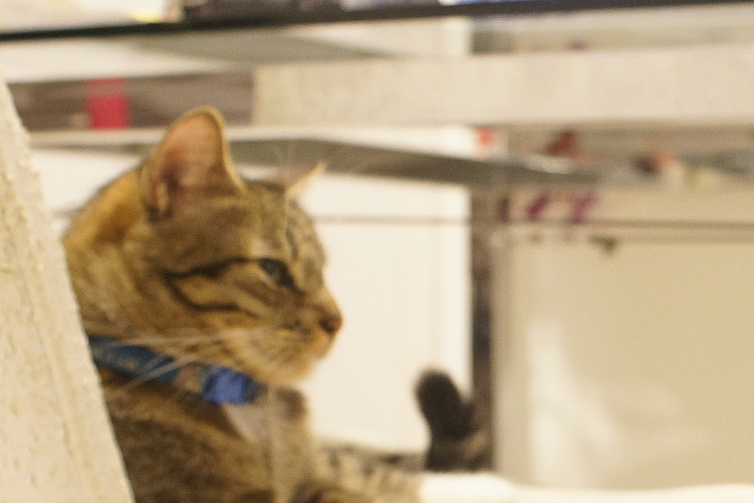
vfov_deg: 16.4
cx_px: 699
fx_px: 1739
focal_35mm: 83
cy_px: 393
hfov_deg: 23.7
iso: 1600
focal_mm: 26
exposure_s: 1/13
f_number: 4.5
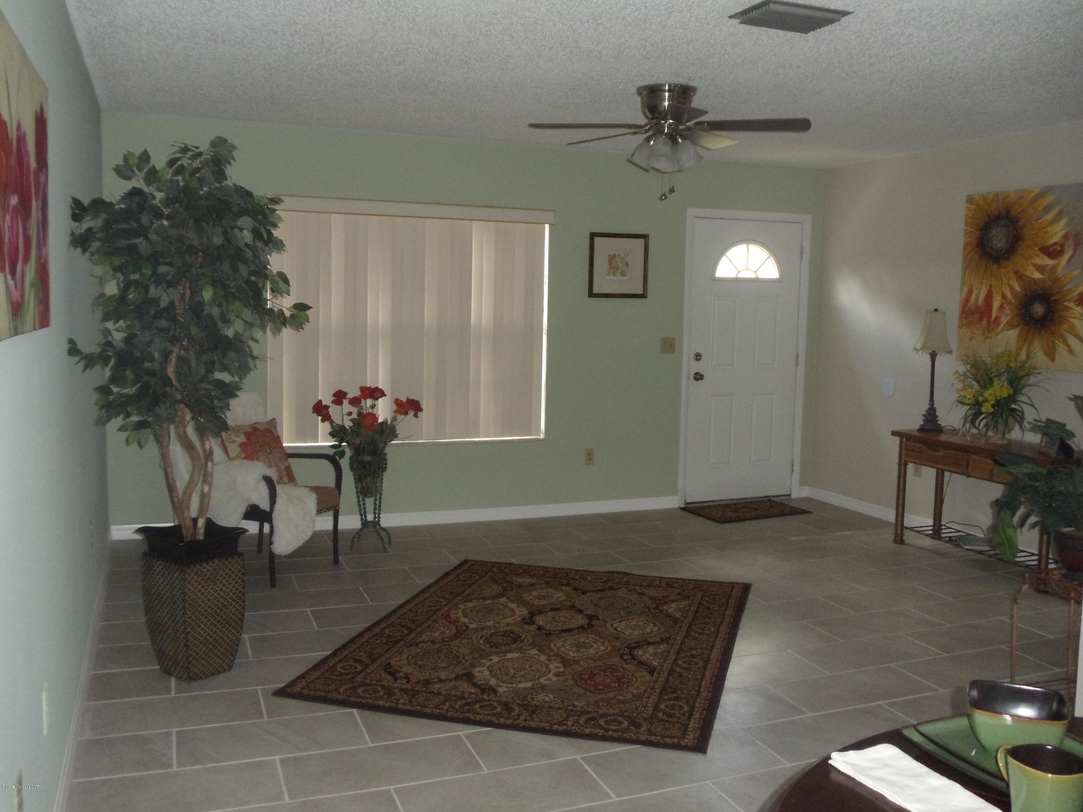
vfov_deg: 32.9
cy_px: 406
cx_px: 542
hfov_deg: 42.9
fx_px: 1377
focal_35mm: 44
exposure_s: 1/30
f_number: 3.5
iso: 400
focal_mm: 6
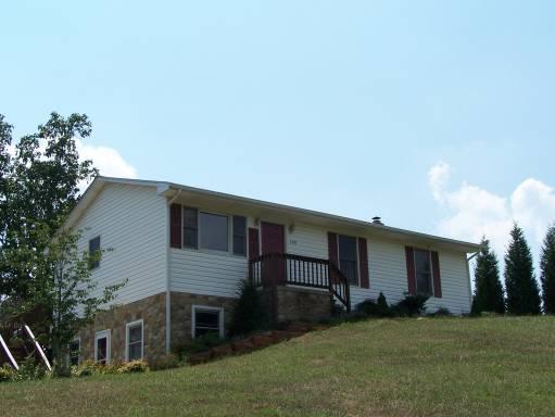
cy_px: 208
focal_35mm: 51
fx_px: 818
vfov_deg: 28.6
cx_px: 278
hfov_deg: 37.5
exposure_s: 1/1000
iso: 80
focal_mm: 8.5
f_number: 4
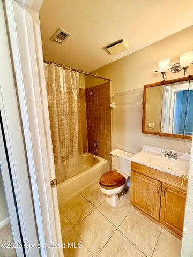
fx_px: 104
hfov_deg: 85.7
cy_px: 128
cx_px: 96
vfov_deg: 102.1
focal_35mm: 14
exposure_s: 1/60
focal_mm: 2.22
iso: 250
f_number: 2.2
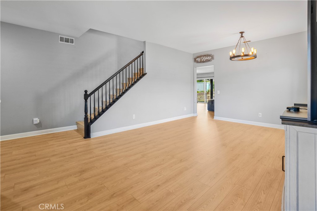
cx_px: 158
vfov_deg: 77.3
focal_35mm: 15
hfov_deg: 100.4
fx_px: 132
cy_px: 106
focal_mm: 10
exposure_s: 1/3
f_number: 8
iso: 100
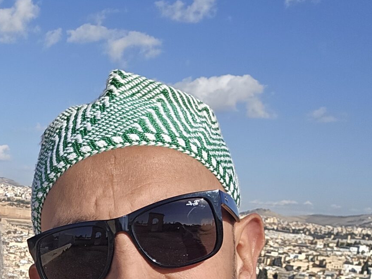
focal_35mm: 74
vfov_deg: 18.6
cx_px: -59
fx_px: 795
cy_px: 356
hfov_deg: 24.2
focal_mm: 3.3
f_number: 2.2
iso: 25
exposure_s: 1/939
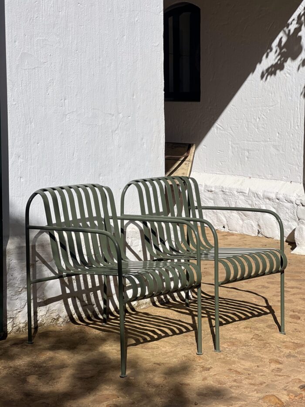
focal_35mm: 77
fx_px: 904
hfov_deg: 19.1
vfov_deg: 25.3
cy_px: 204
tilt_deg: -6.7
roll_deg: +0.4
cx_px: 152
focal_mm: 9
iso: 32
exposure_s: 1/1946
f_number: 2.8
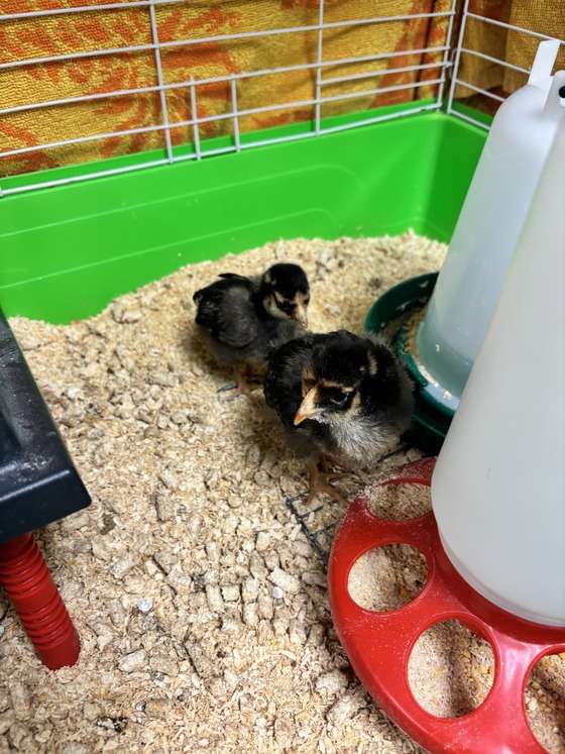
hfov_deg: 53.1
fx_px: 566
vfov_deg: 67.3
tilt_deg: -43.1
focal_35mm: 26
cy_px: 377
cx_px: 282
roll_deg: -1.2
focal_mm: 5.96
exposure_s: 1/60
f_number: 1.6
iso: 125
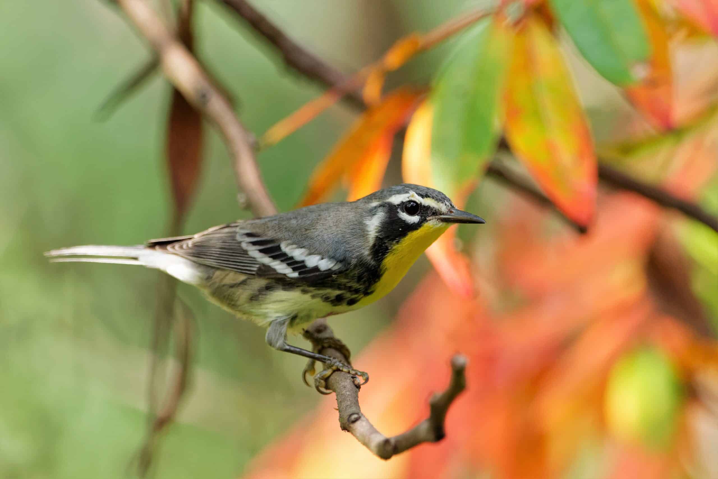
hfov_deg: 3.0
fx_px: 13761
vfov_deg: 2.0
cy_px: 240
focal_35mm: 690
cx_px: 359
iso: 3200
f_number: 6.3
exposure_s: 1/2000
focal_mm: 460
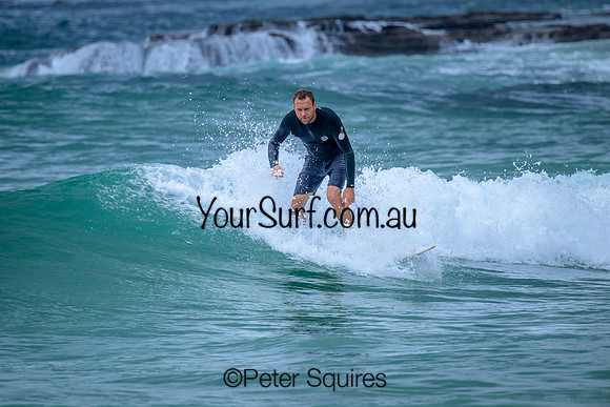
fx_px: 10655
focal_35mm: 629
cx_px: 269
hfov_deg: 3.3
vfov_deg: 2.2
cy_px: 184
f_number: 8
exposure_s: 1/2000
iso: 800
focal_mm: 560
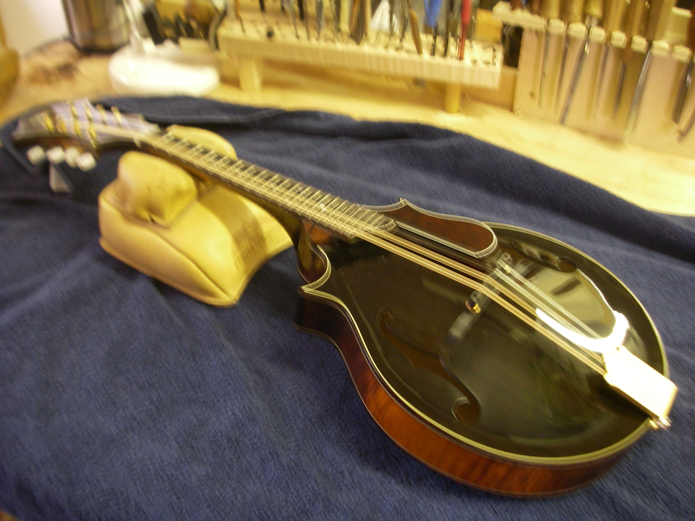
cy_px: 260
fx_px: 763
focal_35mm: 38
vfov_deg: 37.7
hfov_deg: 49.0
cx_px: 348
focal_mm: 6.3
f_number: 3.3
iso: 160
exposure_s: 1/8
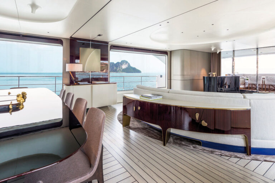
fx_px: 107
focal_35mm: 14
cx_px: 138
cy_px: 92
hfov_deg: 104.2
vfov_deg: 81.3
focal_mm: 14
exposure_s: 1/6
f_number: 14
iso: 100
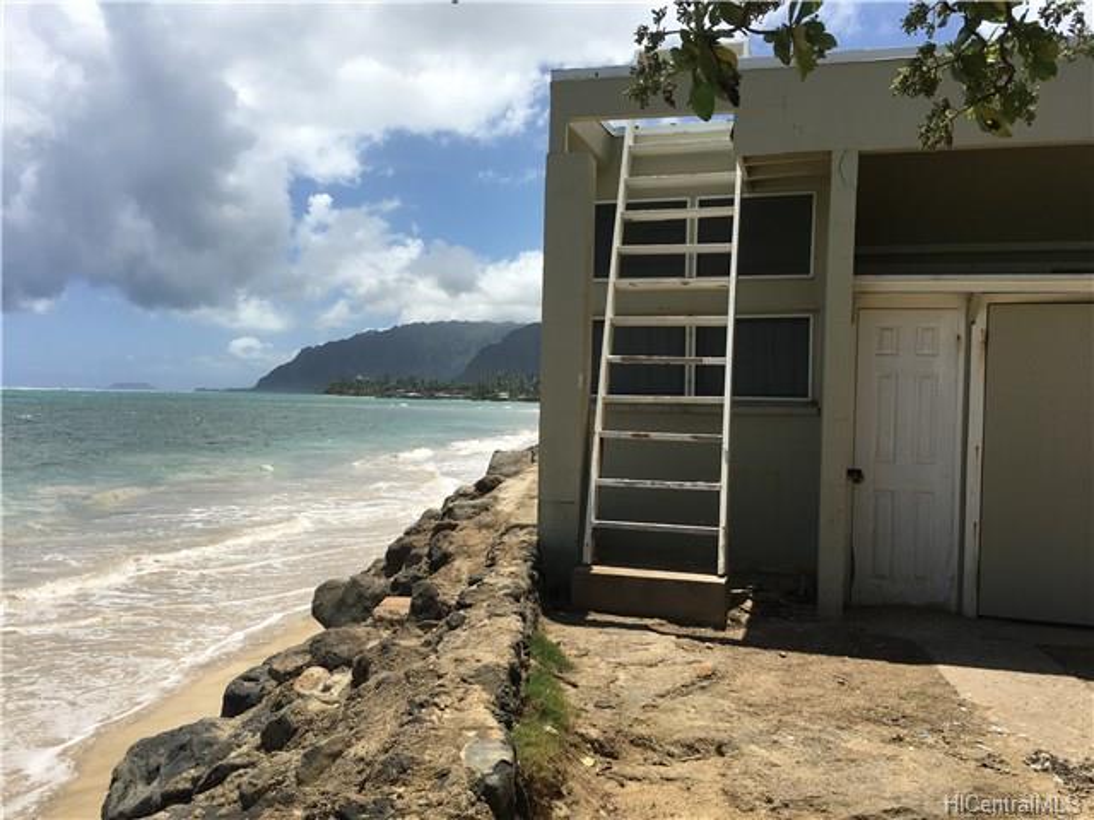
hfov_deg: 61.7
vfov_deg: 48.2
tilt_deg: -0.2
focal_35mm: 29
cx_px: 547
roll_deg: -2.2
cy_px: 410
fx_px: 917
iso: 25
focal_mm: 4.15
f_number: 2.2
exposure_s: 1/2331
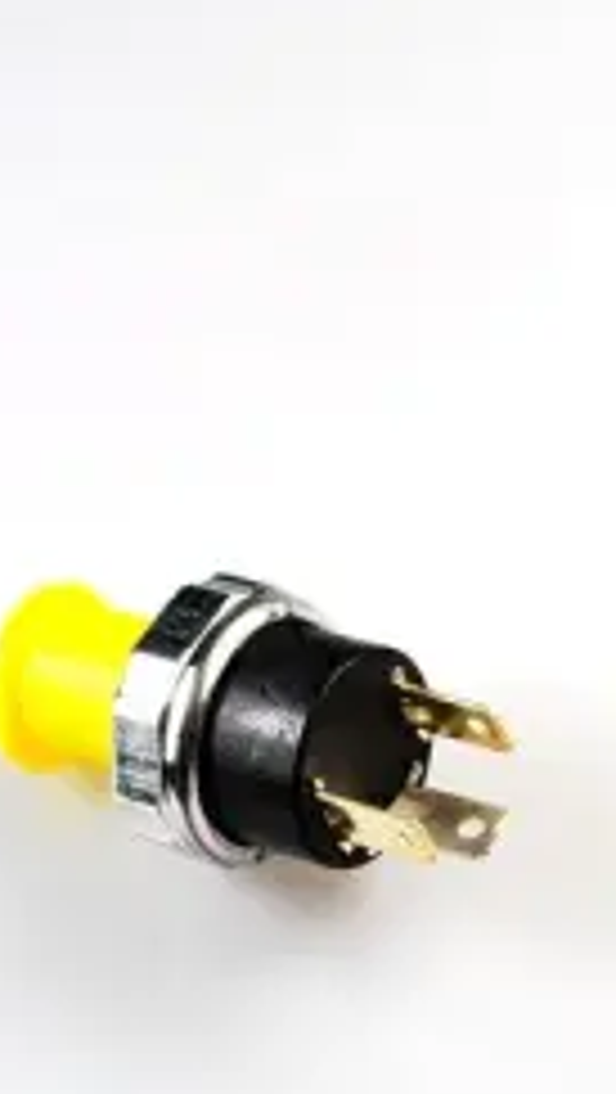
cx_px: 229
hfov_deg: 7.4
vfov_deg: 13.1
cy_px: 675
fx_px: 4754
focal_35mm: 164
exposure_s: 1/10
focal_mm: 55
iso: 100
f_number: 13
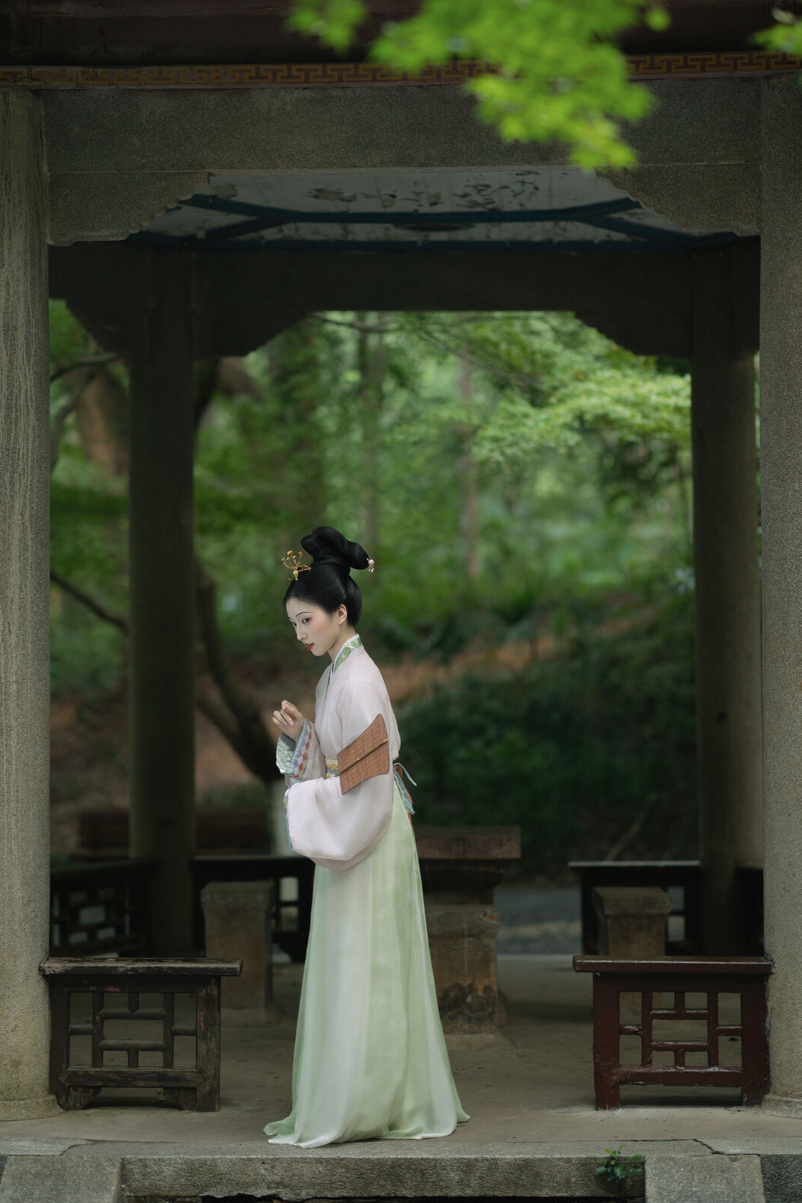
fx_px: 3207
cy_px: 528
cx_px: 389
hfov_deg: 14.3
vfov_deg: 21.2
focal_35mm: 96
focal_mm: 85
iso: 400
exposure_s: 1/200
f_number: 1.8
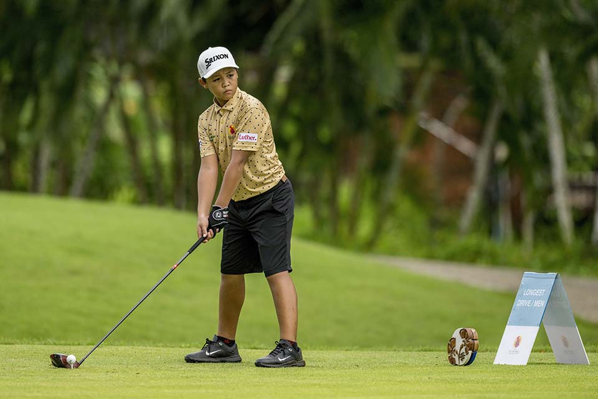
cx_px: 299
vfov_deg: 3.4
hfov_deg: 5.2
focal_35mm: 400
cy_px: 200
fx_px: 6644
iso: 1800
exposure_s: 1/5000
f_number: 3.5
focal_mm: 400
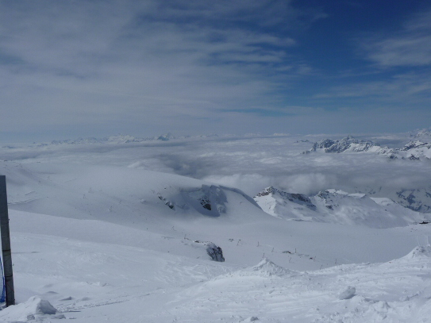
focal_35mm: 33
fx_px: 411
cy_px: 166
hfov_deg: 55.3
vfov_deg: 42.9
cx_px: 202
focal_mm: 4.7
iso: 100
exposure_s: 1/1600
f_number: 8
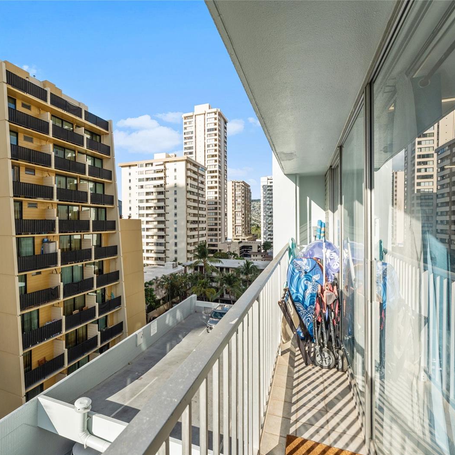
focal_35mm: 19
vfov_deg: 78.4
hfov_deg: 77.2
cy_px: 229
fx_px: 279
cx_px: 176
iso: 400
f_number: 9
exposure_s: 1/1000
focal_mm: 14.6
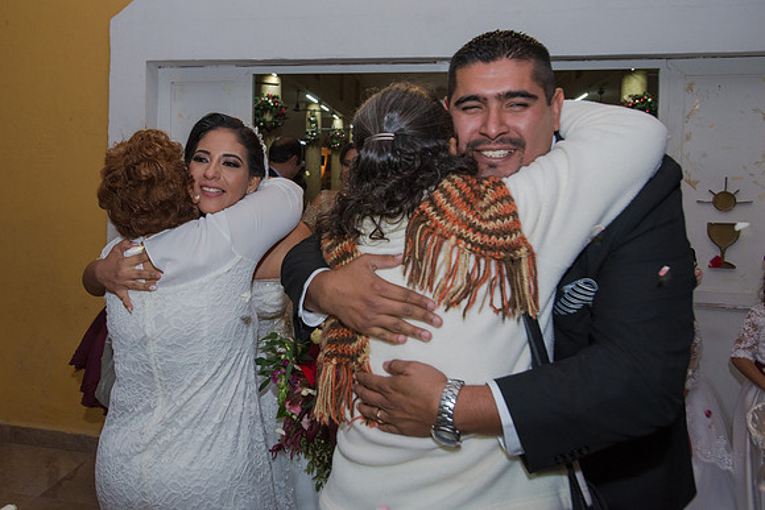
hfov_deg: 60.2
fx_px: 652
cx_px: 296
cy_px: 197
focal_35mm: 31
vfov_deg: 42.5
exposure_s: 1/100
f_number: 3.5
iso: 1600
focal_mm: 25
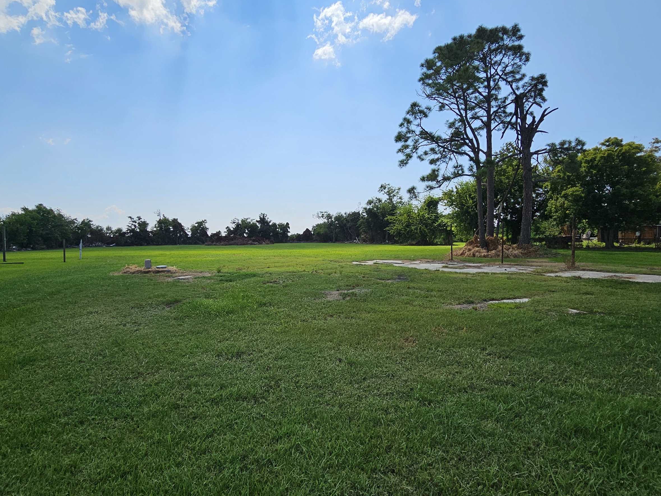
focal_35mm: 17
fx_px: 325
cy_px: 253
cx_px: 323
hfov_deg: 91.0
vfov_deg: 74.7
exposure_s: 1/3050
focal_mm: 2.2
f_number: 2.2
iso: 50
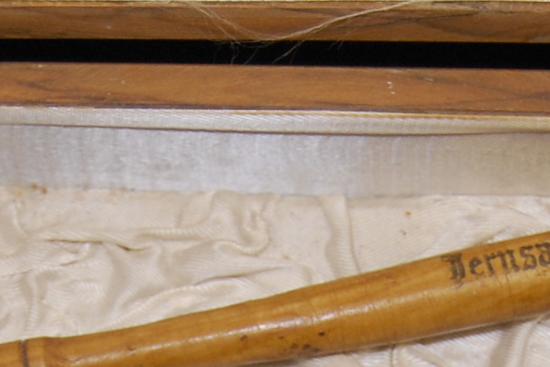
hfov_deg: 12.4
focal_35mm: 165
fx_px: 2522
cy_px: 657
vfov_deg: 8.0
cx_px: 250
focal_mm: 26
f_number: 4
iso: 400
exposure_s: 1/80
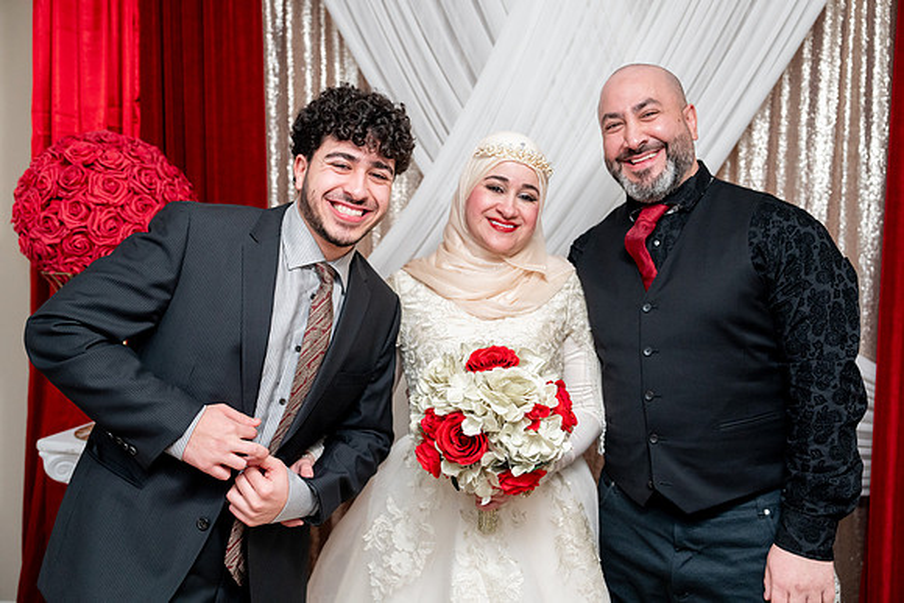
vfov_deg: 40.0
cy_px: 302
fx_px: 829
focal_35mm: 33
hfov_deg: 57.2
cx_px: 452
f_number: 2.8
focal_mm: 33
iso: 2500
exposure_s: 1/160
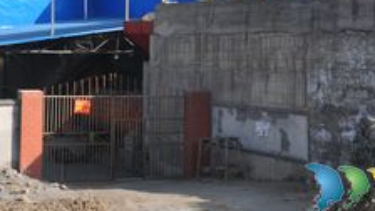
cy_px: -40
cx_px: 99
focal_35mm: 84
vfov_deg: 14.0
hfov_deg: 25.0
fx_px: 835
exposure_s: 1/320
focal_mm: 24
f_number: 9
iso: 200
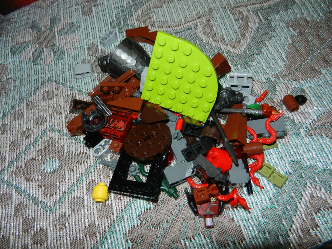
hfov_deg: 69.4
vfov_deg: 54.9
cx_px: 166
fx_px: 240
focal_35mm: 25
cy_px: 124
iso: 200
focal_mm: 4.5
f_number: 3.5
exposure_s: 1/30
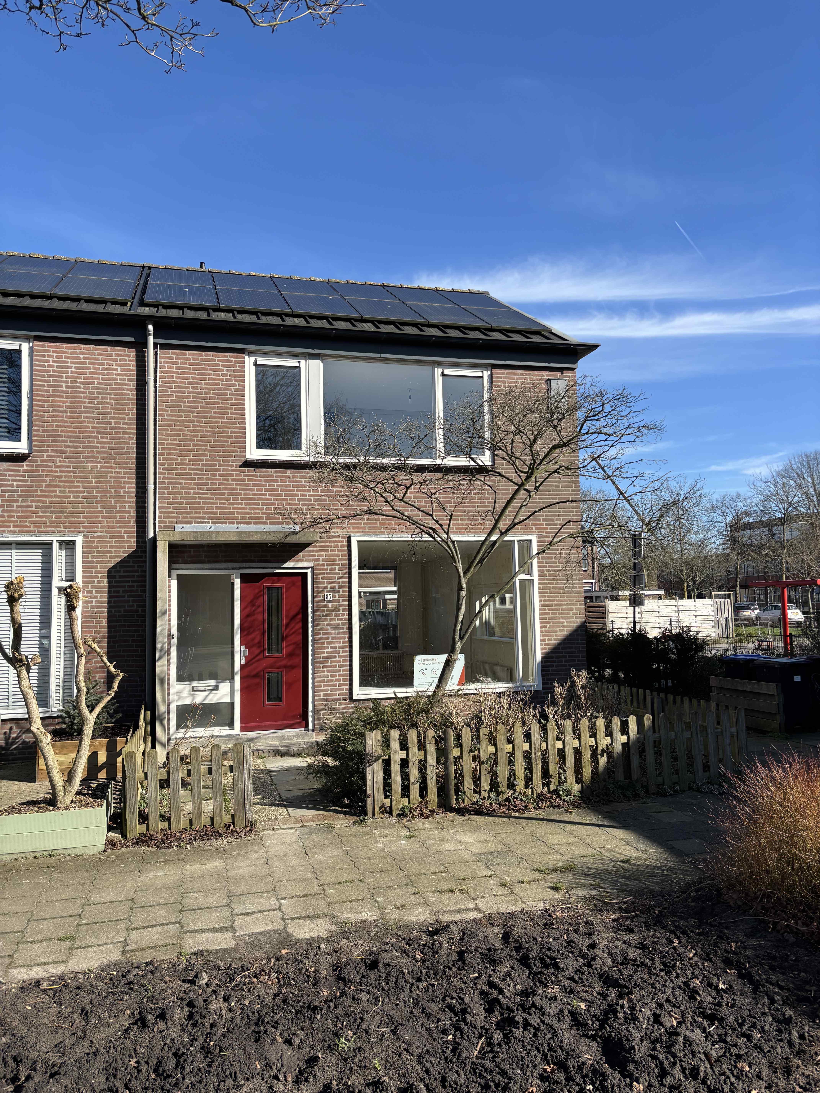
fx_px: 821
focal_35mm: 26
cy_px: 546
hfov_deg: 53.1
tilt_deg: +4.2
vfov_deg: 67.3
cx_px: 410
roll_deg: +0.8
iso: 50
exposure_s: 1/2342
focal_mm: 5.96
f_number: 1.6
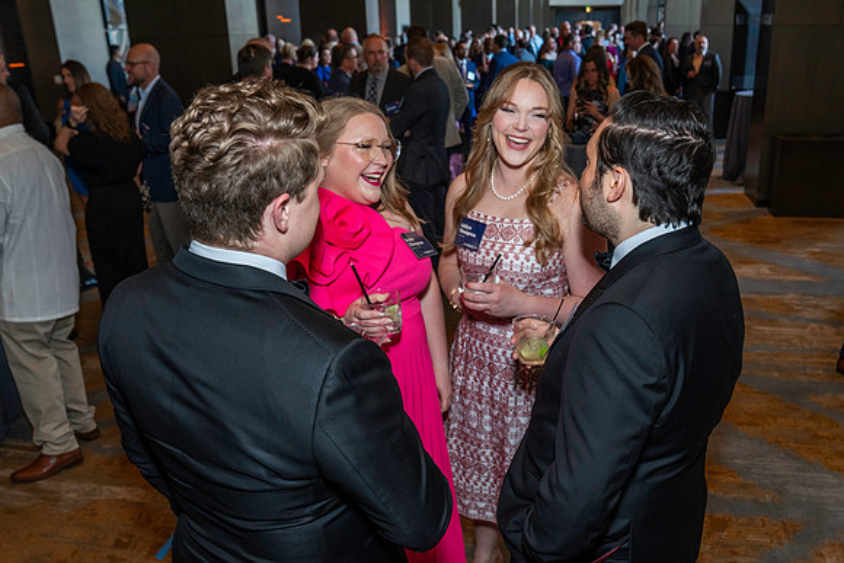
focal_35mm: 32
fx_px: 750
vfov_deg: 40.9
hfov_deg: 58.7
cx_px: 452
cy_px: 352
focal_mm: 24
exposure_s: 1/160
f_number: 4
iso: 1600
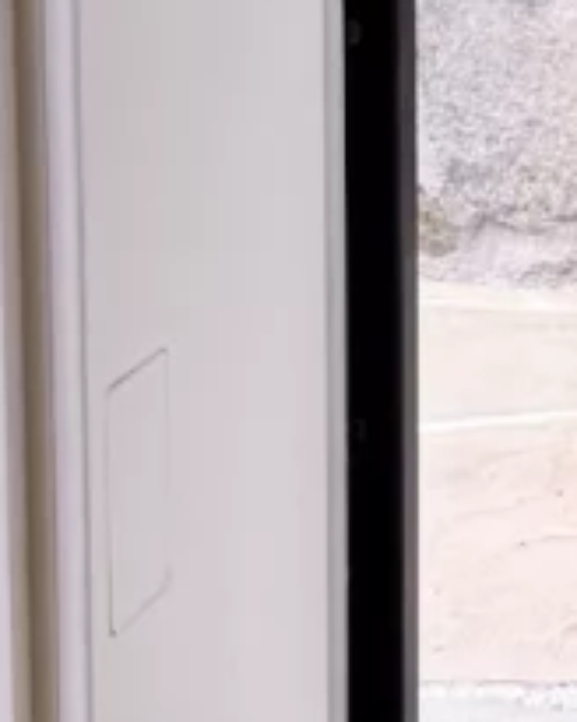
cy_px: -4
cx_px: 957
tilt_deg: -8.6
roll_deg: +0.2
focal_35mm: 137
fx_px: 2924
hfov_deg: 10.7
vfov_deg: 13.9
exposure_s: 1/456
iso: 80
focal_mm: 6.76
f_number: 1.78
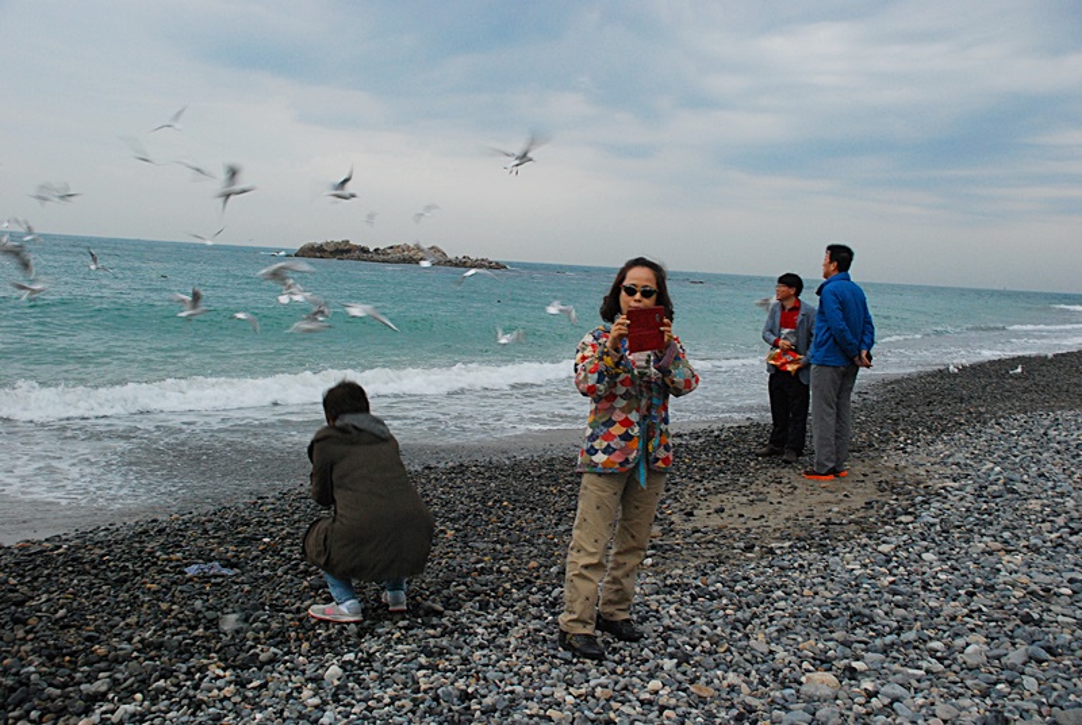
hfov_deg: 53.1
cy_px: 362
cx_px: 541
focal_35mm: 36
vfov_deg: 37.0
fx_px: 1084
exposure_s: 1/30
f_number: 6.3
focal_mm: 24
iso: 640
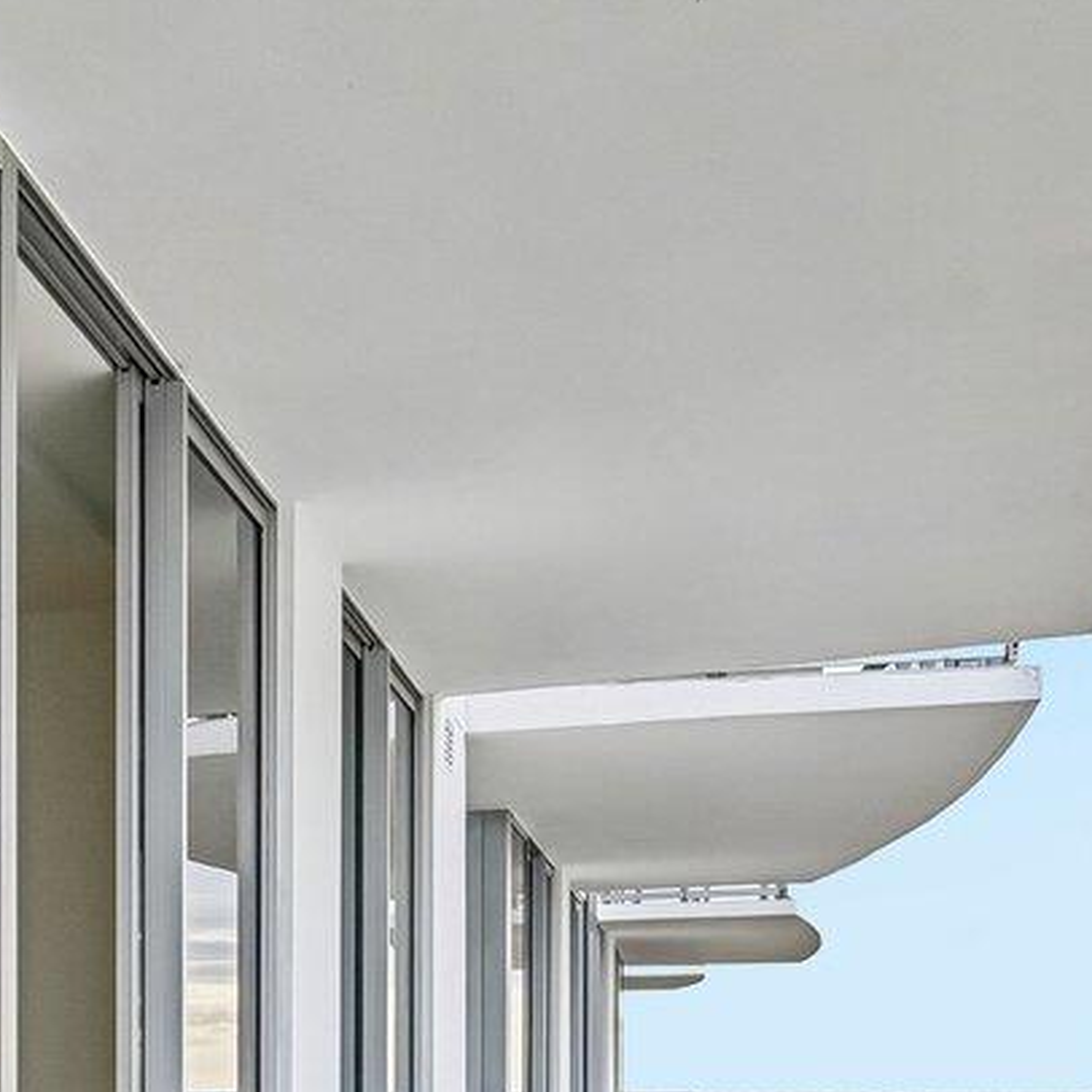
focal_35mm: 60
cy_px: 1128
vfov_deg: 26.8
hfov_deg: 23.7
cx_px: -473
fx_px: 2141
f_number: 8
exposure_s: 1/160
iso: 400
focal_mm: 14
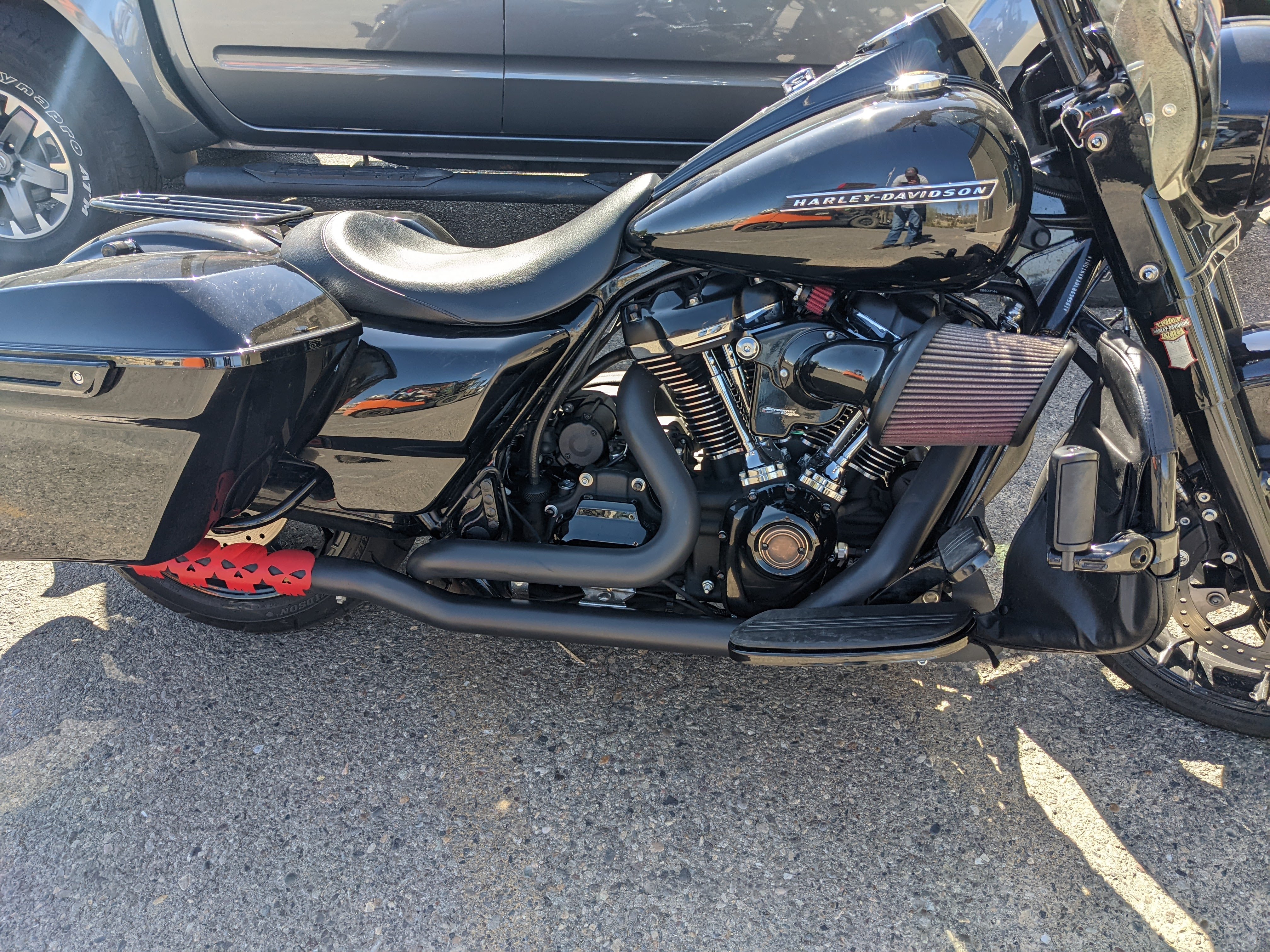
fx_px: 991
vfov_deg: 51.4
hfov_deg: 65.3
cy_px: 476
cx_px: 635
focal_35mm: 27
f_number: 1.73
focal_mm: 4.38
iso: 48
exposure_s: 1/650
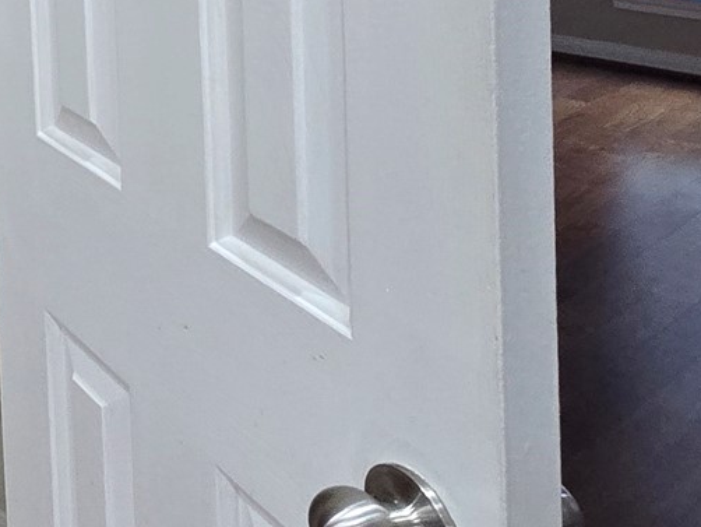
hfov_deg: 23.3
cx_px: -499
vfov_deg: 23.4
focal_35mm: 53
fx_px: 1074
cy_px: -211
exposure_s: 1/60
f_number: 2.2
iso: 250
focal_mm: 2.2
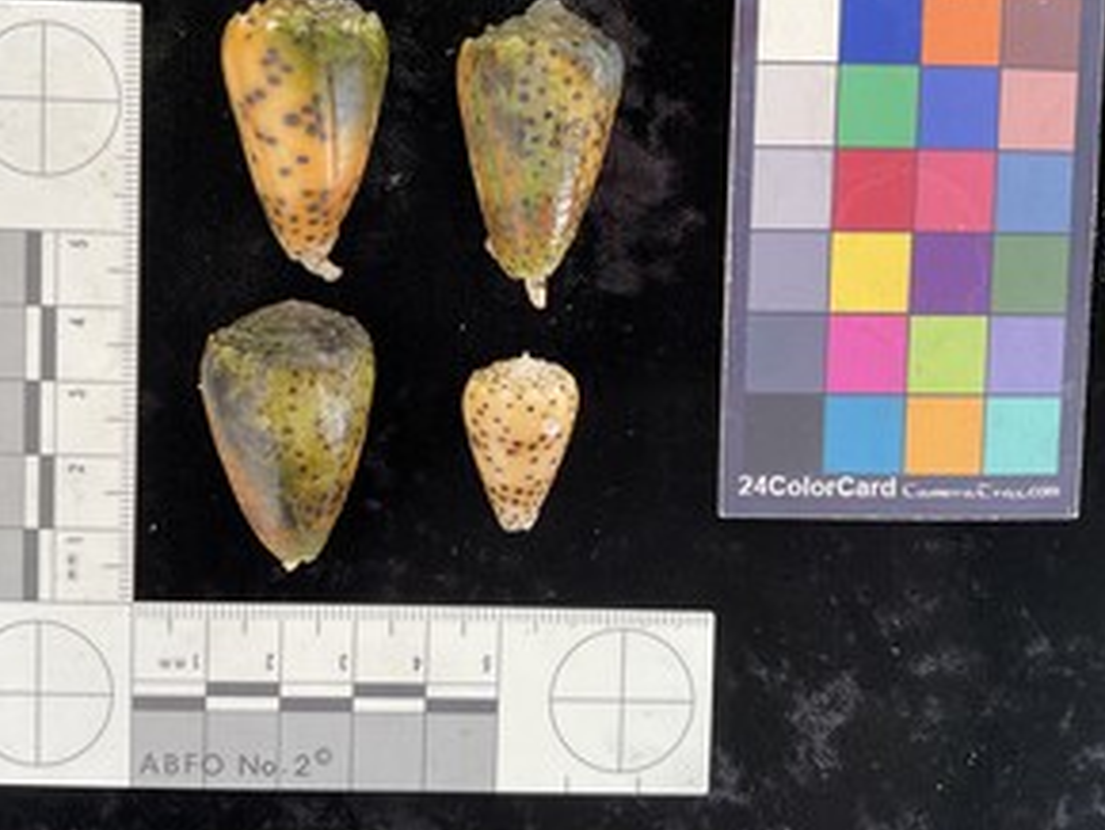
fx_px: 1118
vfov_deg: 40.7
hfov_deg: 52.5
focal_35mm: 35
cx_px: 507
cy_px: 360
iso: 50
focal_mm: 3
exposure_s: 1/60
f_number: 1.8
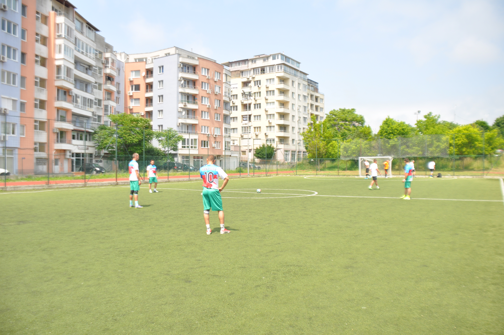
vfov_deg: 13.8
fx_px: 1384
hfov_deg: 20.6
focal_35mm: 99
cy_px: 168
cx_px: 252
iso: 200
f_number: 6.3
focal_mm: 66
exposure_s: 1/640
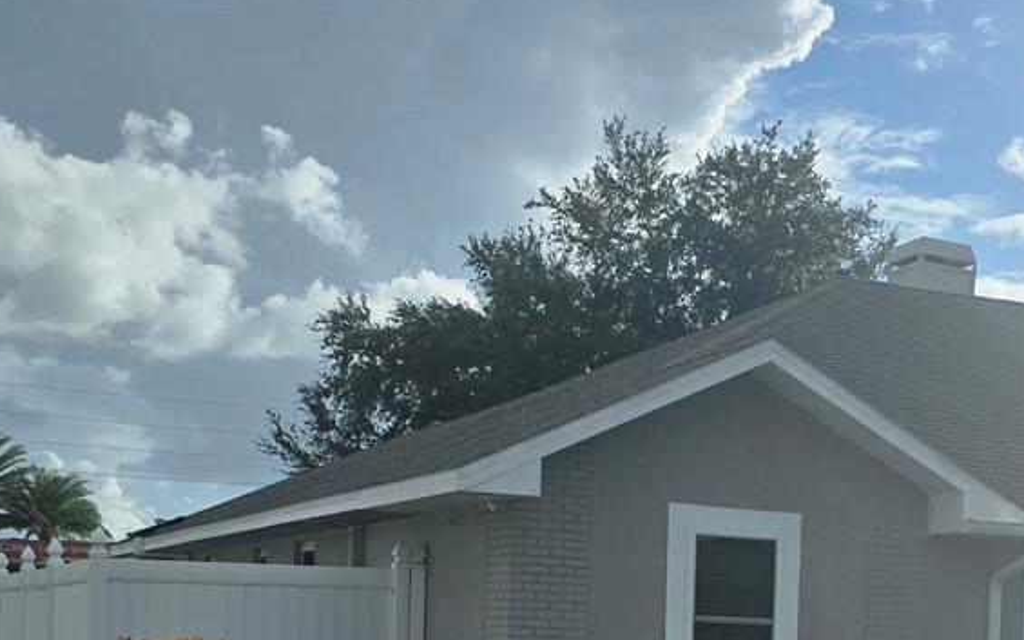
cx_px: 899
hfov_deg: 28.7
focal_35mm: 69
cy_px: 700
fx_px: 1925
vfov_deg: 18.2
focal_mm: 6.3
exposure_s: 1/7944
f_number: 1.7
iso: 20
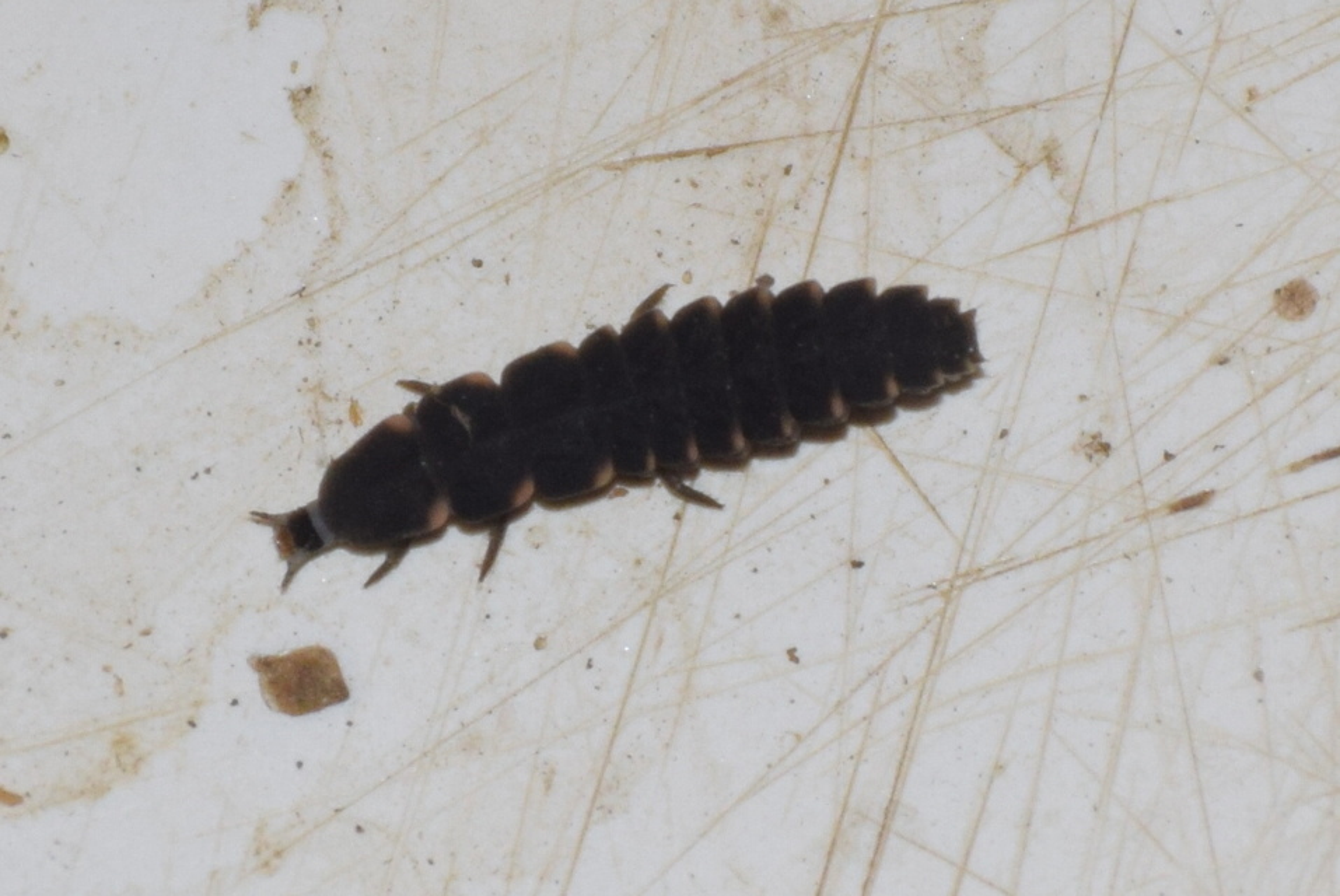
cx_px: 670
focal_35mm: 210
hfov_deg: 9.8
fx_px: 7824
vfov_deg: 6.6
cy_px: 448
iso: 400
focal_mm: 140
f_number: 5.6
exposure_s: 1/60
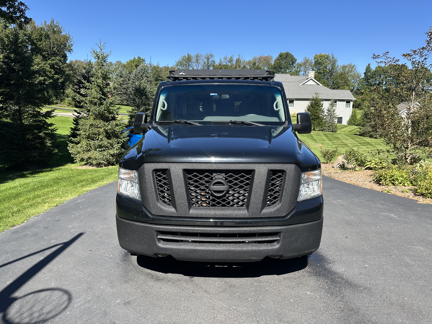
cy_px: 162
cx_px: 216
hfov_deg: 71.6
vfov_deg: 56.8
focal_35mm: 24
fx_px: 300
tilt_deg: -9.5
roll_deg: -1.6
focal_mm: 6.86
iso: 80
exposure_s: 1/2203
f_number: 1.78
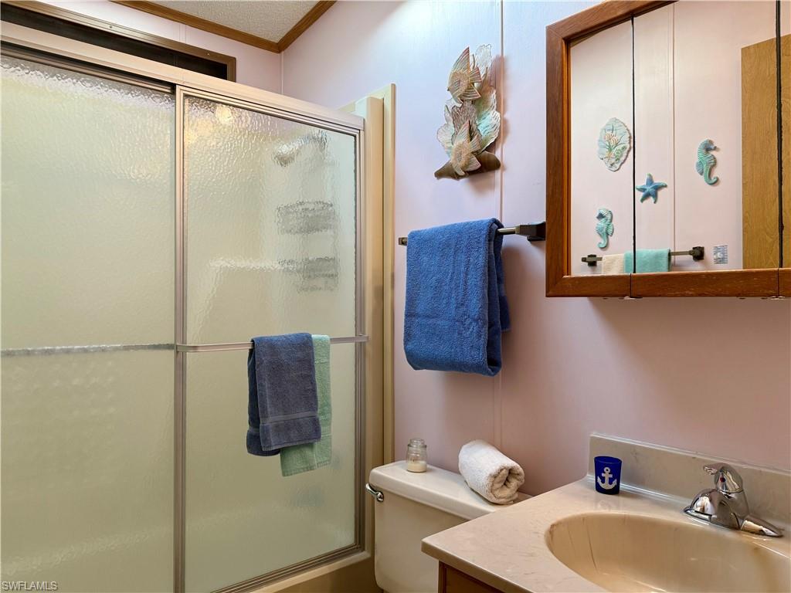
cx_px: 396
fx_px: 548
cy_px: 296
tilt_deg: +0.0
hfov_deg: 71.6
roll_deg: +0.3
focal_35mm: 24
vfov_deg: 56.8
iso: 125
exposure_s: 1/120
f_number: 1.78
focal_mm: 6.76
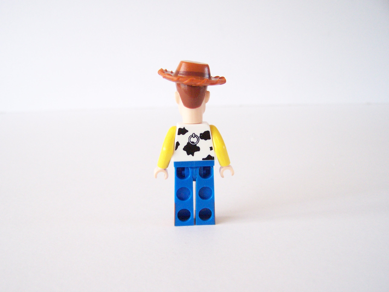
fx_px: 427
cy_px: 146
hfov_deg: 49.0
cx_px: 194
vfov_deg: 37.7
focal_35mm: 38
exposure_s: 1/10
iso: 400
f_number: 3.2
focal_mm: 6.3
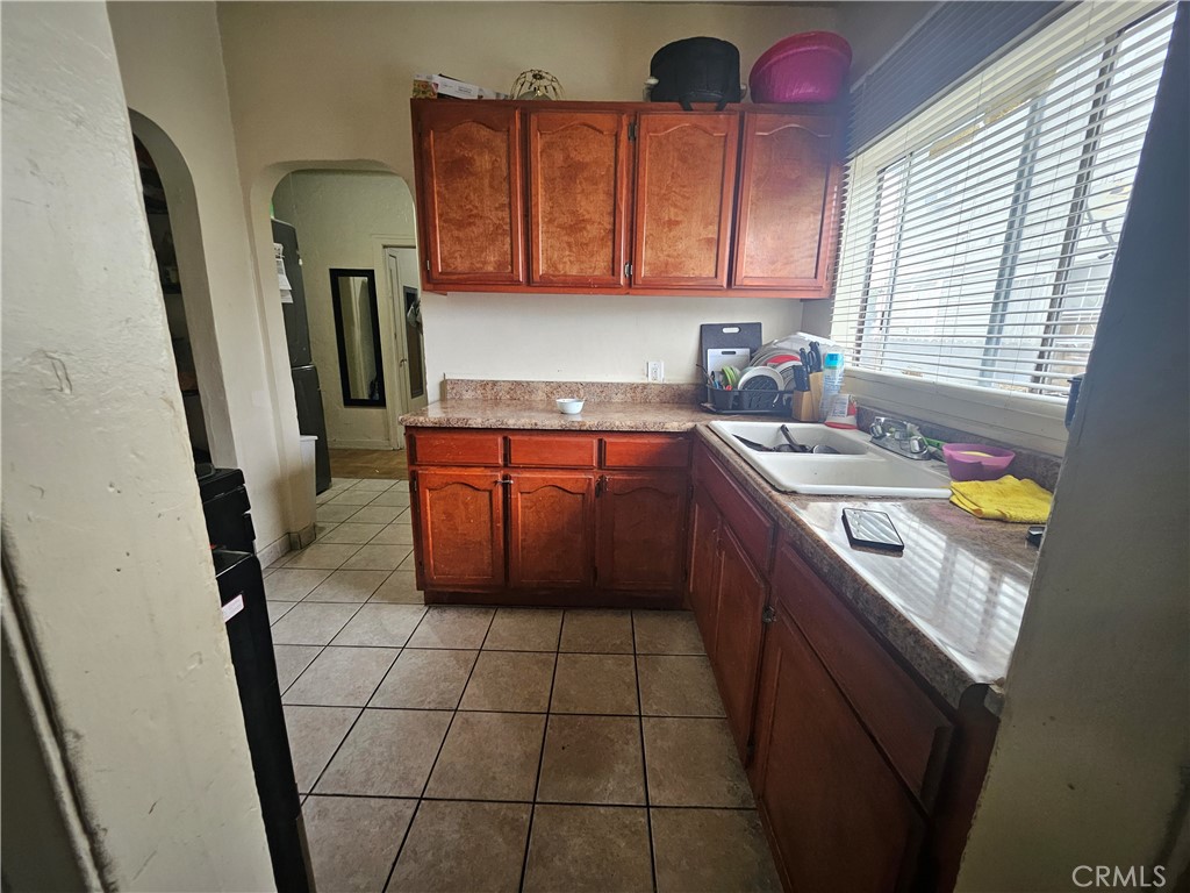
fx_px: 447
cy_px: 446
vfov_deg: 89.9
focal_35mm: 13
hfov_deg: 106.2
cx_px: 595
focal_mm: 1.7
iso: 160
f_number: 2.2
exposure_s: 1/60
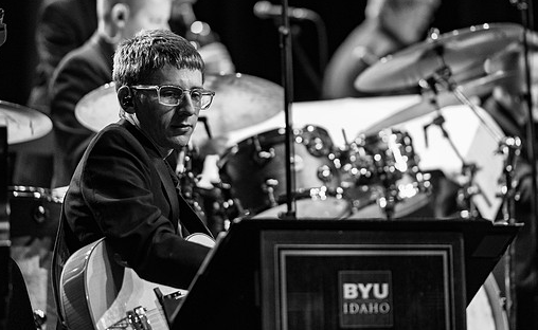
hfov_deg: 9.0
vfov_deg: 5.5
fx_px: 3414
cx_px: 302
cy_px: 141
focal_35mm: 234
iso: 5000
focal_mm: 200
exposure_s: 1/500
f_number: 2.8
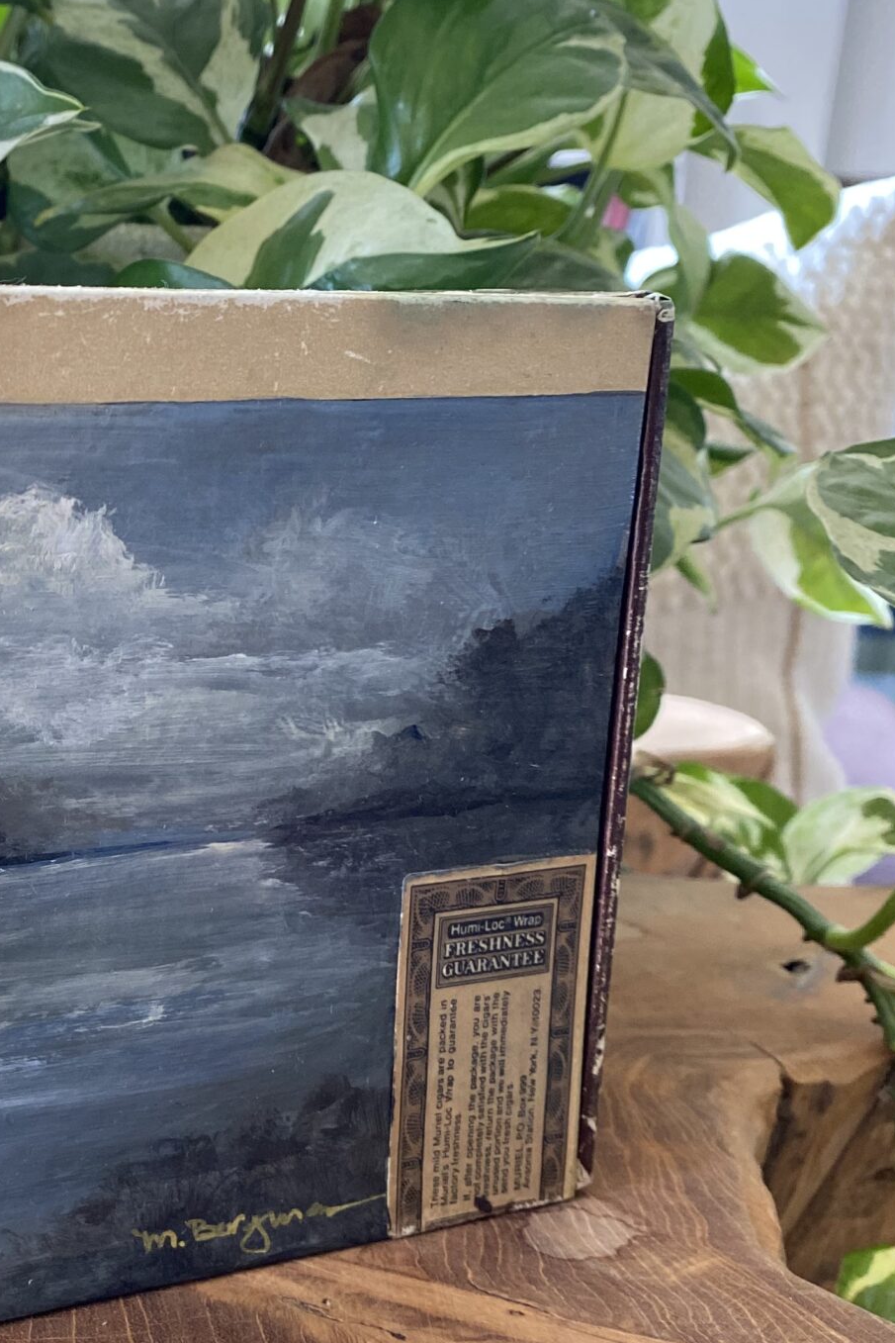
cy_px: 805
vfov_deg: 38.7
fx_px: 1901
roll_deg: -1.9
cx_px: -42
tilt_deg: -14.1
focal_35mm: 51
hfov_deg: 25.0
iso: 160
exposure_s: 1/60
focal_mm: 4.25
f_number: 1.8
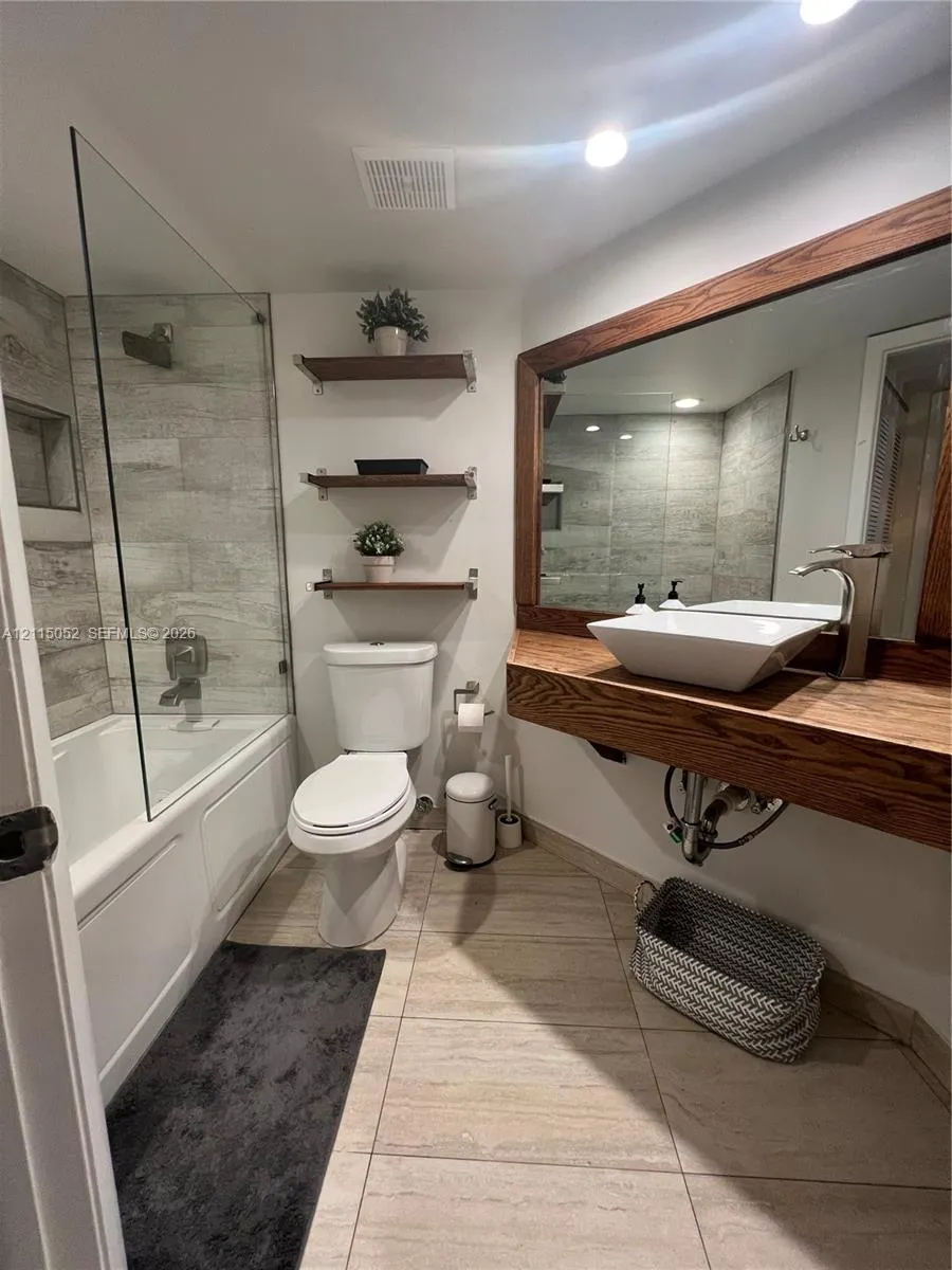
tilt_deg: -9.4
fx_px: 477
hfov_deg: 89.9
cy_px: 635
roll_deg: +0.1
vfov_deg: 106.2
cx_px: 476
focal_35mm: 13
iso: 160
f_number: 1.8
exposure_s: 1/60
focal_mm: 1.57
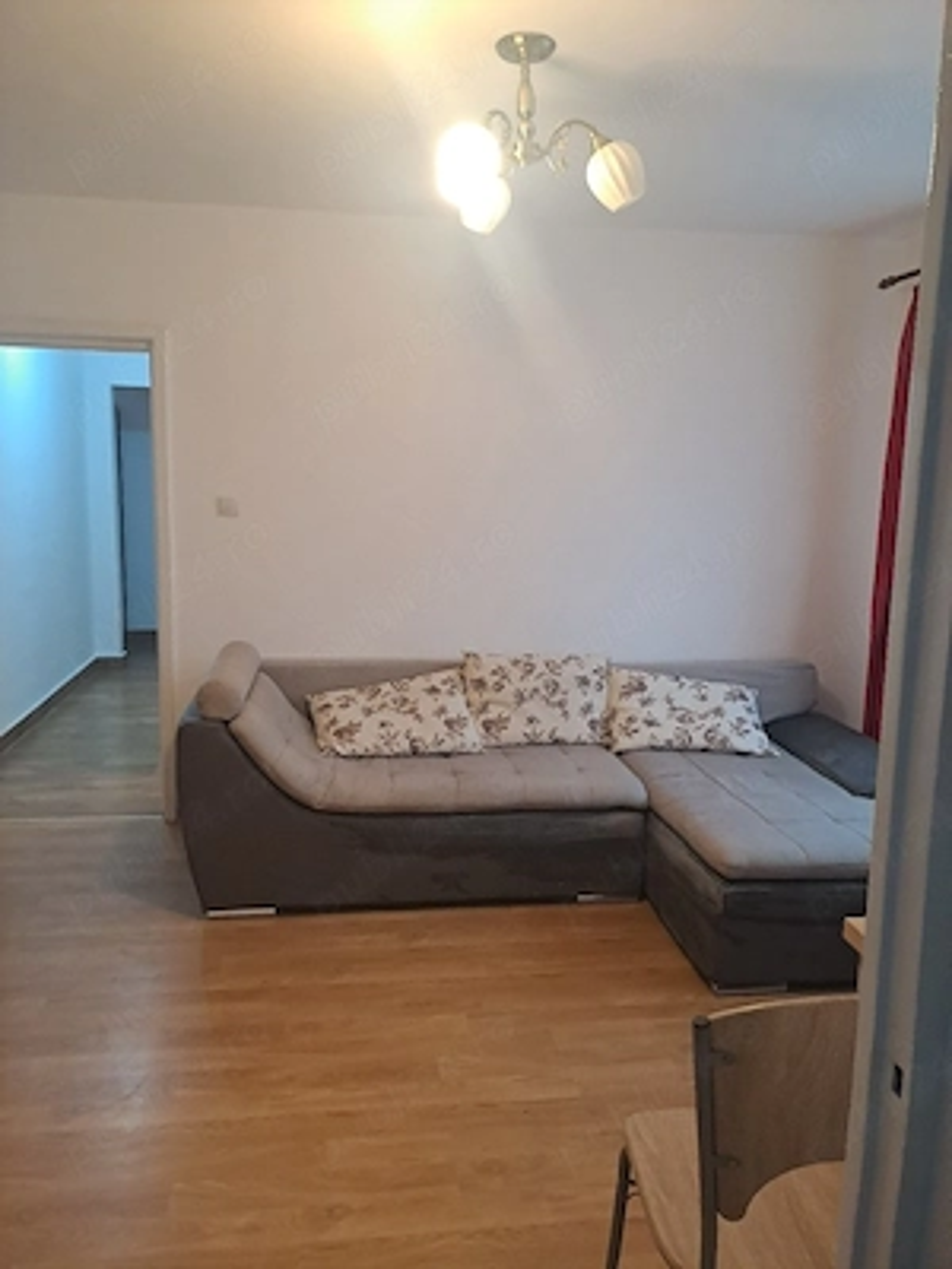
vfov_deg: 69.4
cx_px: 476
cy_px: 634
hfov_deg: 54.9
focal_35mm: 25
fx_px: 917
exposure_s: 1/50
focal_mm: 4.65
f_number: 1.8
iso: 250
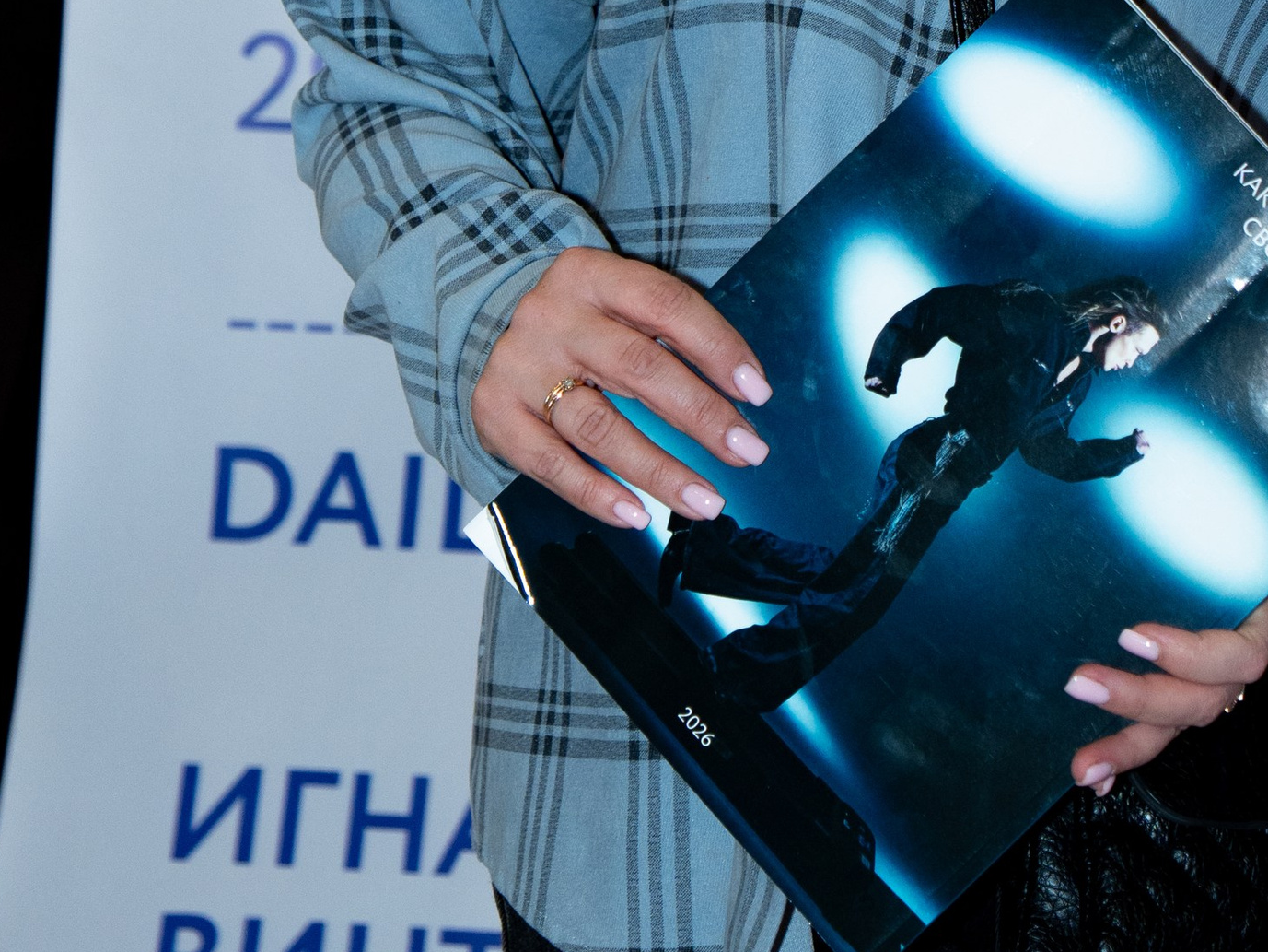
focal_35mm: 193
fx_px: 7070
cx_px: 946
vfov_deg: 7.6
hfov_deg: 10.2
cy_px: -335
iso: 400
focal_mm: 48
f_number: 3.5
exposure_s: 1/320
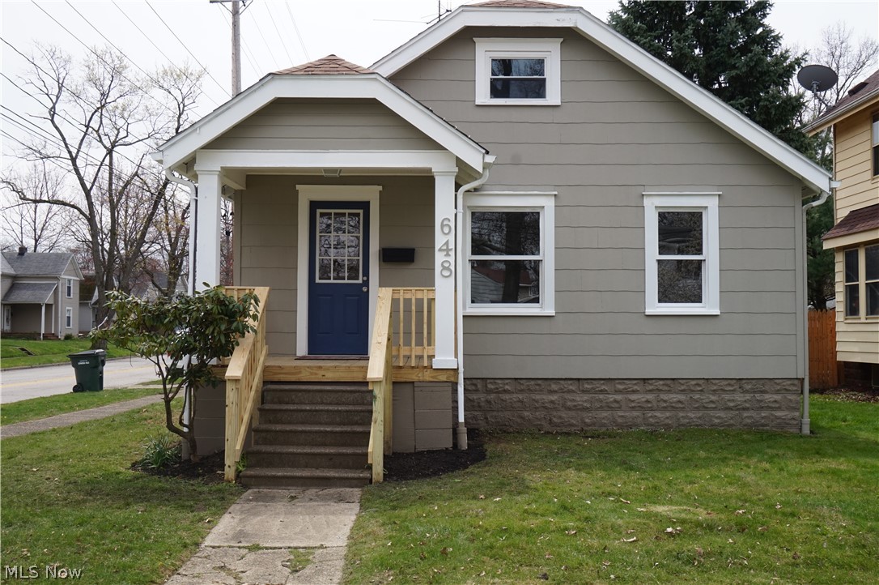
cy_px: 292
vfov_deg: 36.8
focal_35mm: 36
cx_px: 440
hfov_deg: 53.2
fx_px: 878
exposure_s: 1/80
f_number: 13
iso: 100
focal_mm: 24
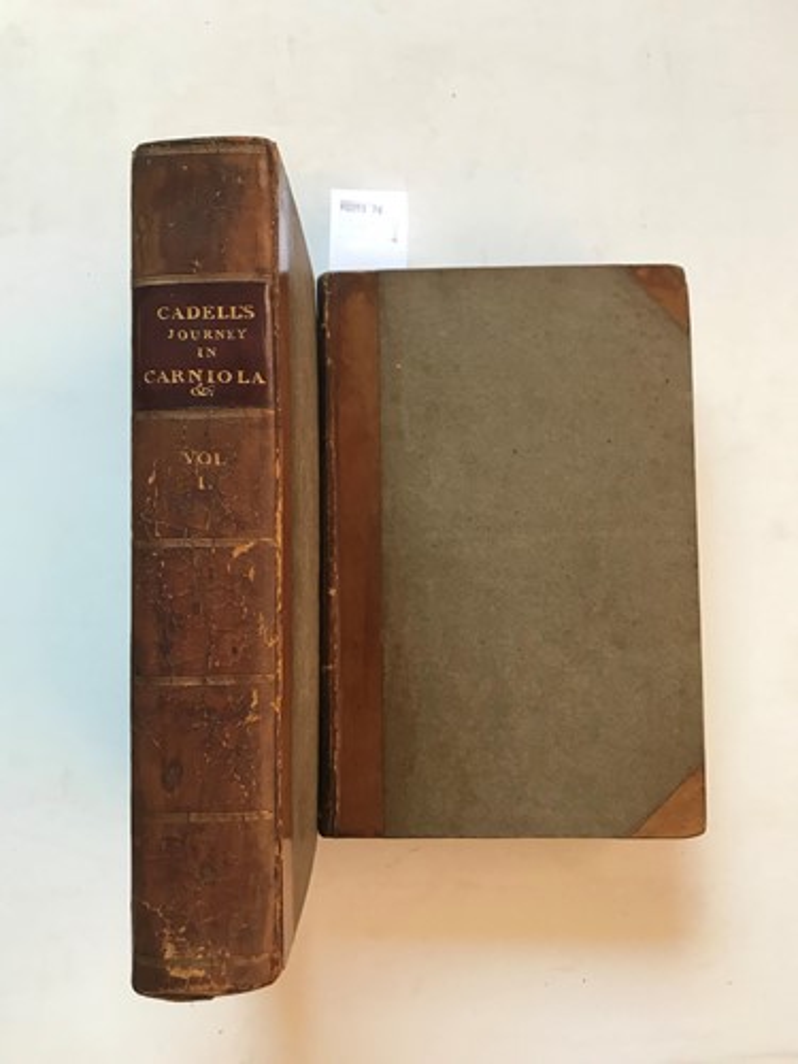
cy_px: 532
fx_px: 861
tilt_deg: -83.4
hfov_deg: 49.7
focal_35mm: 28
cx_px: 399
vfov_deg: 63.4
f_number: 1.8
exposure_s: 1/20
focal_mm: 3.99
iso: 40
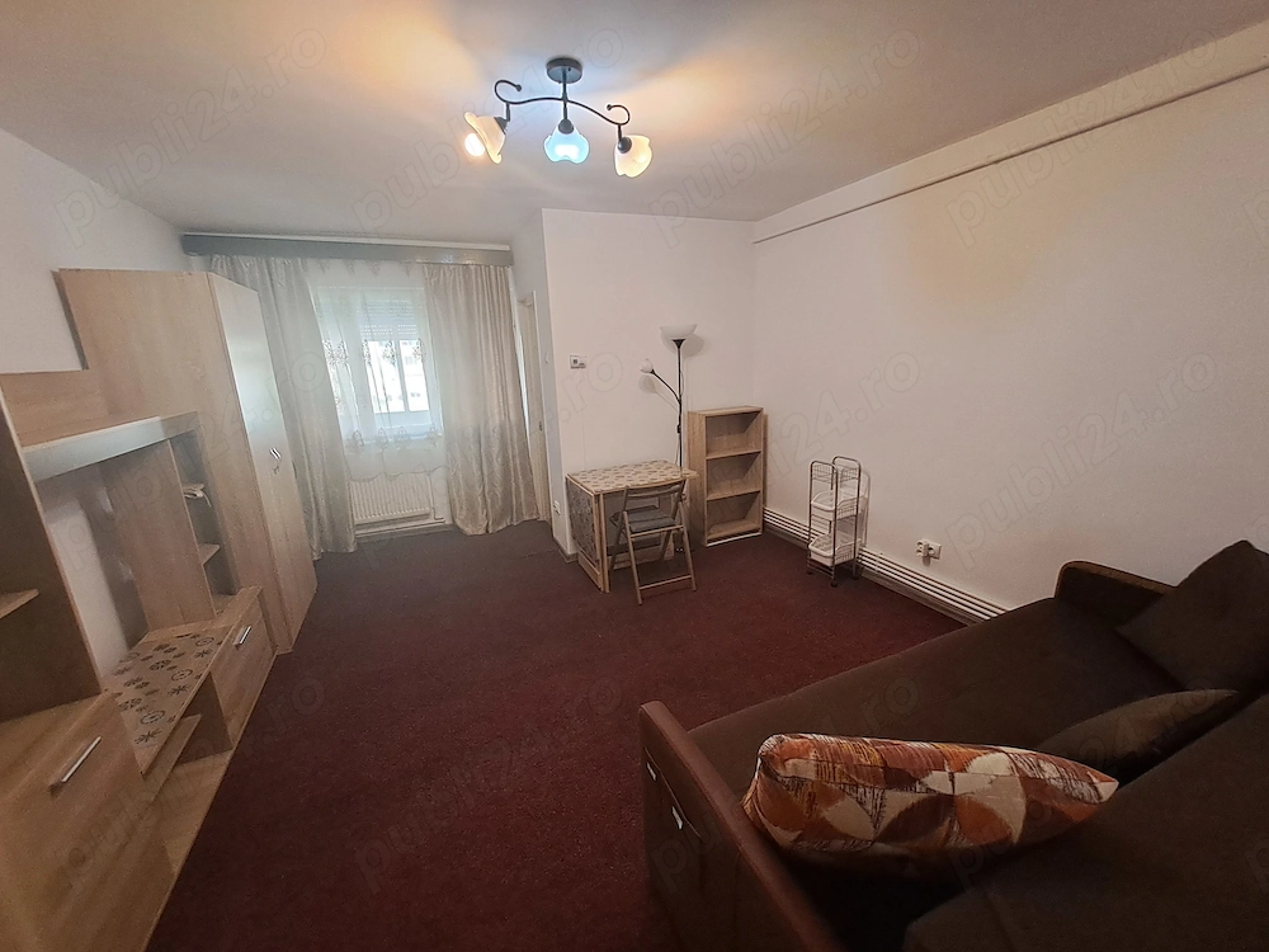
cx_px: 634
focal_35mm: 13
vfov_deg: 89.9
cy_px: 476
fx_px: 477
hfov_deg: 106.2
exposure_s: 1/50
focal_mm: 1.42
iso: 125
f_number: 2.2
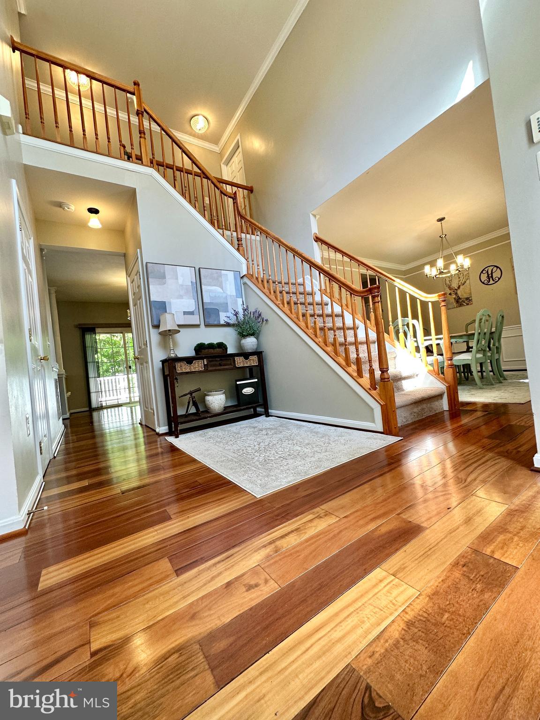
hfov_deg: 85.7
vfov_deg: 102.1
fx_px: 291
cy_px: 360
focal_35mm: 14
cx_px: 270
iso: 125
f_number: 2.2
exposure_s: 1/120
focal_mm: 2.22
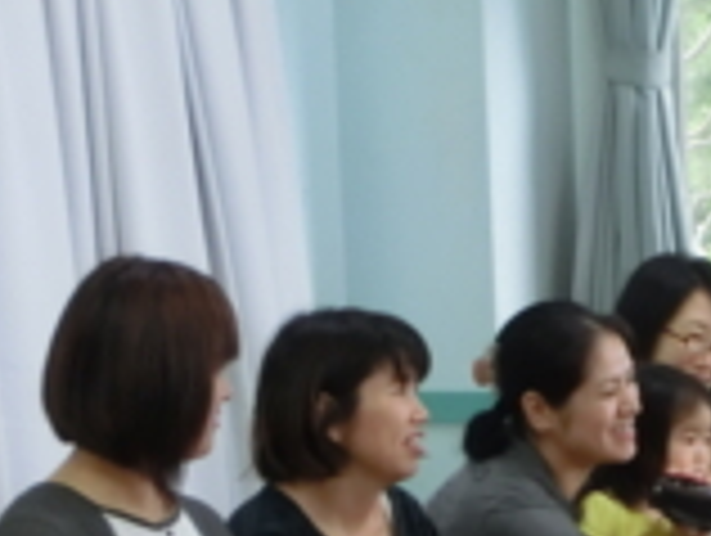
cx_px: 598
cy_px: 387
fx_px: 3538
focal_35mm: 172
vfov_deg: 8.6
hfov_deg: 11.4
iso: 1600
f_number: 4.7
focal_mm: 12.1
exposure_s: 1/125
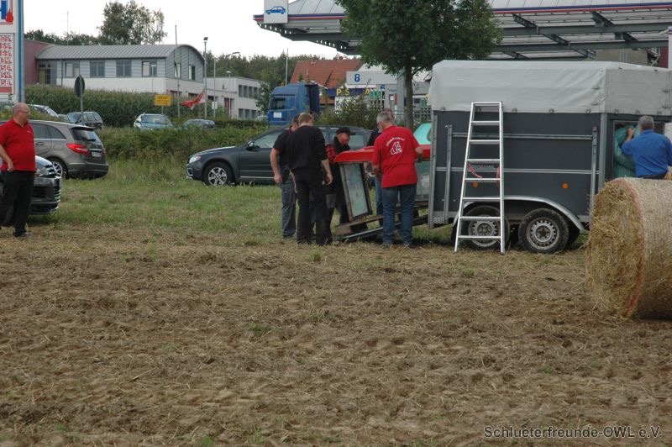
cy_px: 224
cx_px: 336
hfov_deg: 21.9
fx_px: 1735
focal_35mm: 93
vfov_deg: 14.7
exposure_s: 1/250
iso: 400
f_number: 8
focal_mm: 62
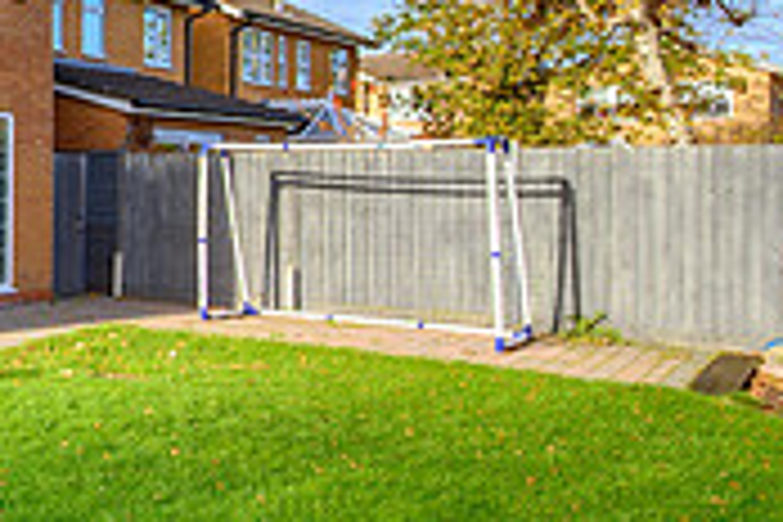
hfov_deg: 27.9
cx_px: -369
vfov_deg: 26.9
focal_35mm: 50
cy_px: 178
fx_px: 1087
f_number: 14
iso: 100
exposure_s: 1/40
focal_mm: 15
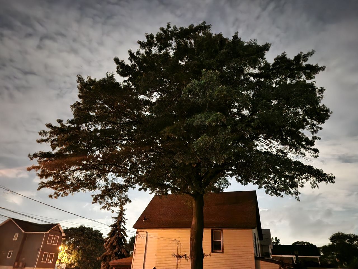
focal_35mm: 23
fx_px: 238
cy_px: 134
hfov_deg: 73.9
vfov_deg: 58.9
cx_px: 179
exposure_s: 1/2
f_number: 1.8
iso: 2000
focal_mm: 5.4
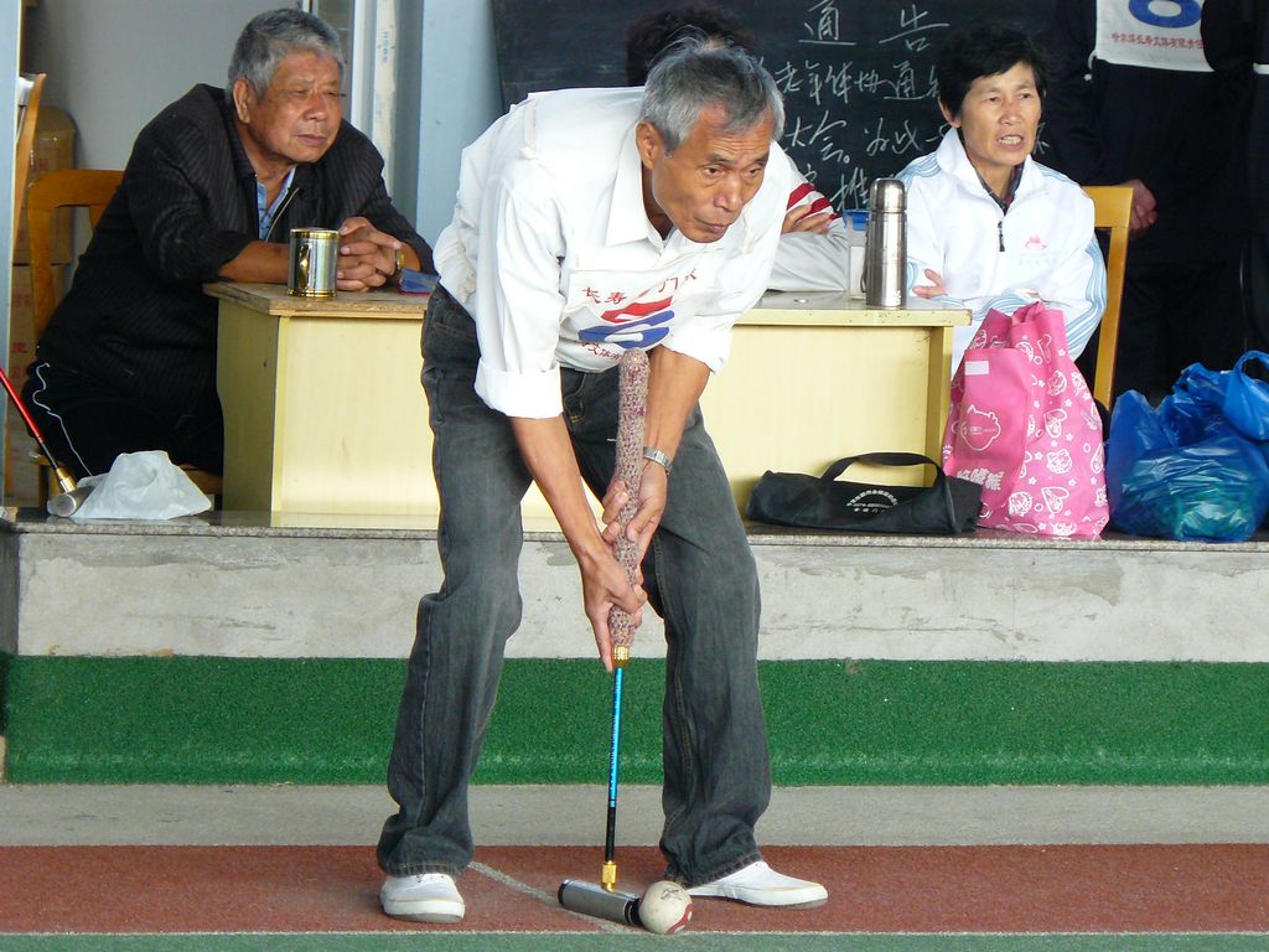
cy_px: 476
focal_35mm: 212
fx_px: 7772
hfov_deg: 9.3
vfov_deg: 7.0
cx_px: 634
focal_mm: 35.4
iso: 200
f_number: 3.3
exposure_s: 1/80
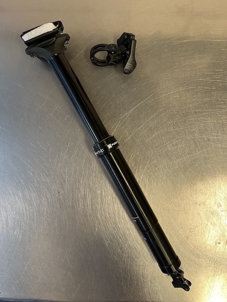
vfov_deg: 67.3
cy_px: 151
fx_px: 227
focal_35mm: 26
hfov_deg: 53.1
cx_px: 114
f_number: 1.6
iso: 125
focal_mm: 5.1
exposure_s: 1/60
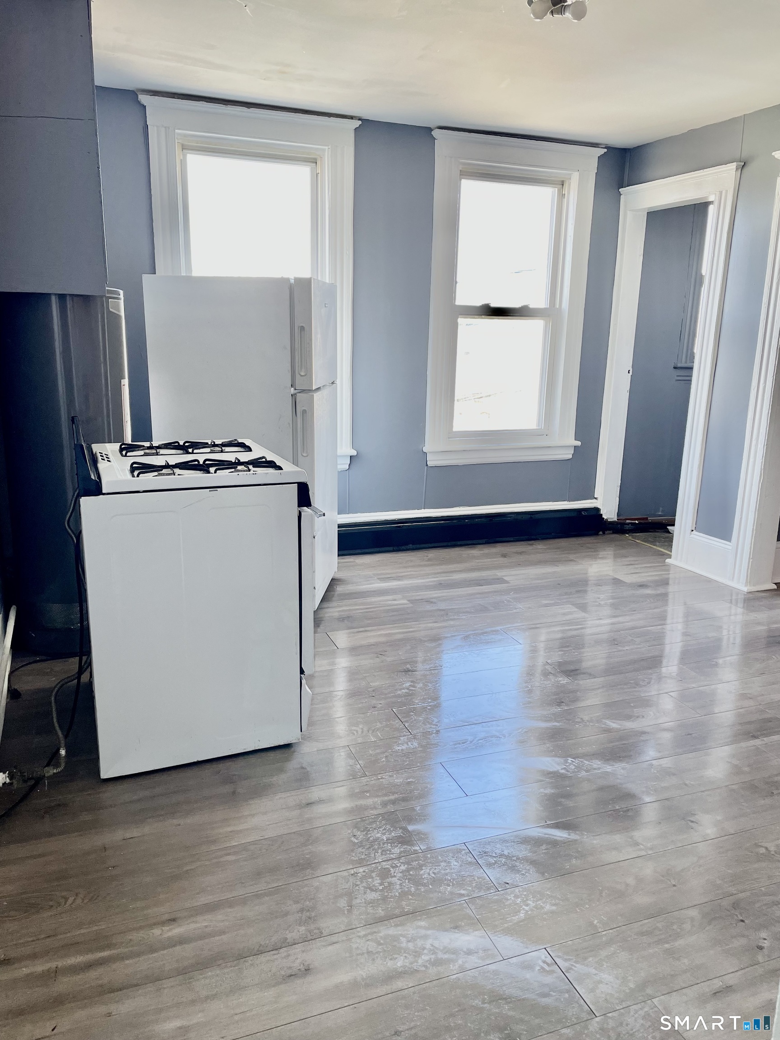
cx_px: 390
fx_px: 781
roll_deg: +0.0
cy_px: 520
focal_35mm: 26
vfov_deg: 67.3
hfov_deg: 53.1
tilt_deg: -12.0
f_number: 1.6
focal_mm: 4.2
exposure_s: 1/121
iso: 100
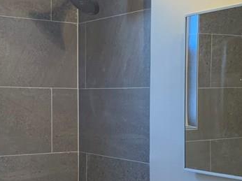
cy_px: 156
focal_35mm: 77
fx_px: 538
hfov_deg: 25.4
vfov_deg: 18.8
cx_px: 127
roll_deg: -0.6
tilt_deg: -5.1
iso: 160
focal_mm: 4.25
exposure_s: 1/60
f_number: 1.8
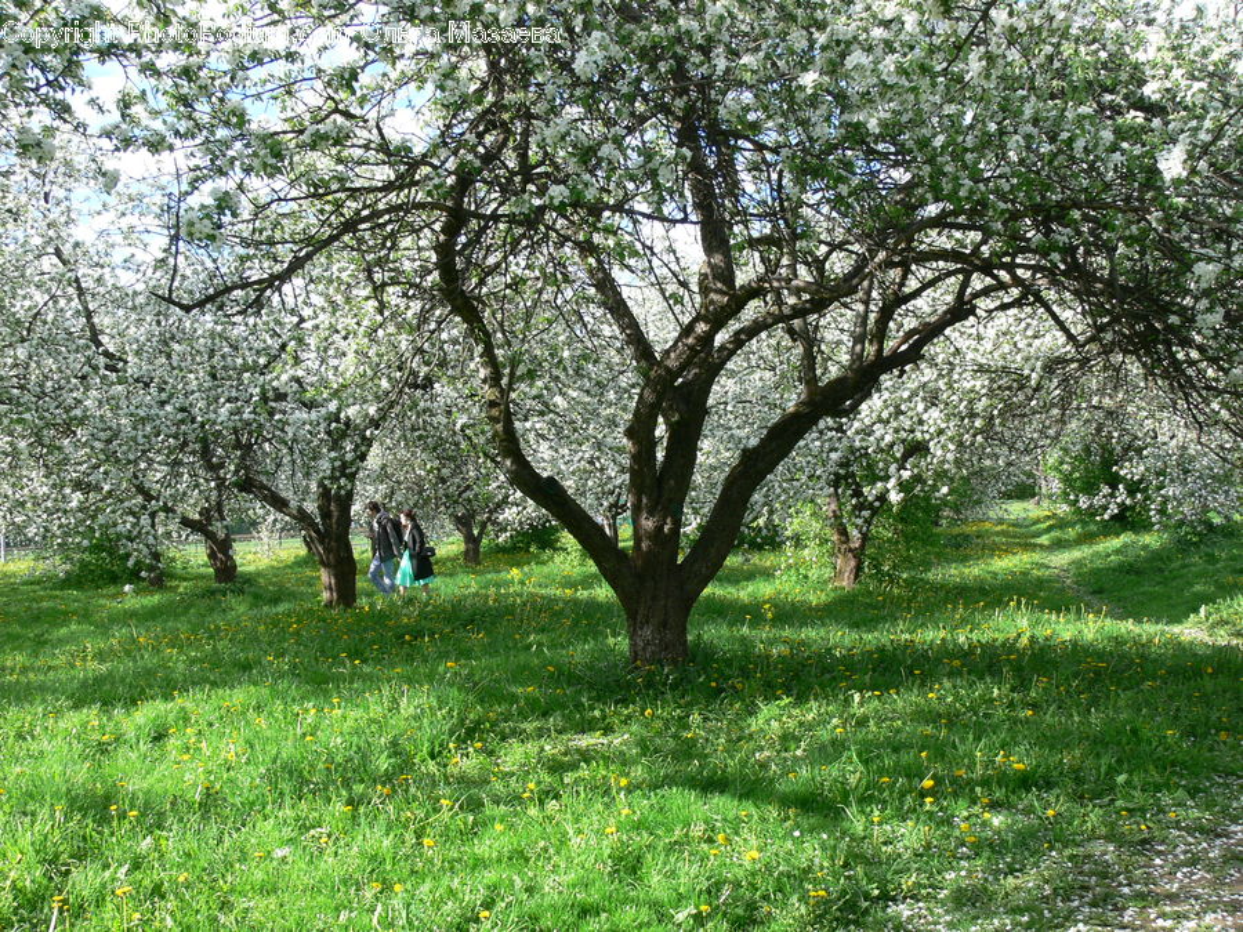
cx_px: 622
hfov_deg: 52.6
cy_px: 466
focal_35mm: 35
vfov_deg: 40.7
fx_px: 1257
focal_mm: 7.4
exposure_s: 1/100
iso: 80
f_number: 4.5
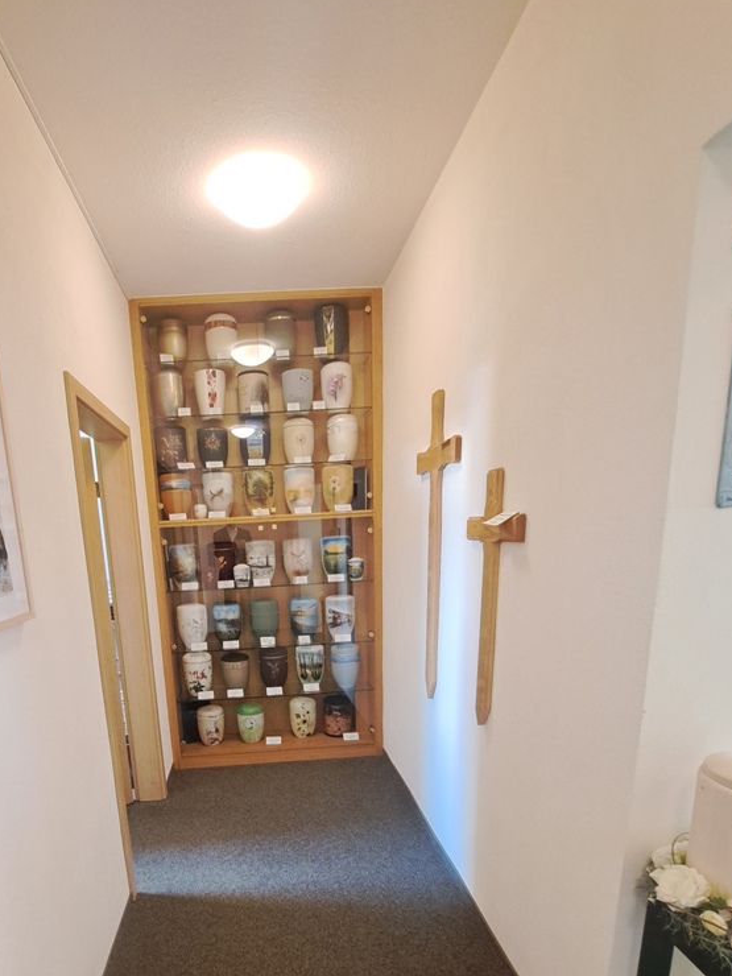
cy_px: 661
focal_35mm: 18
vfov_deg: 84.3
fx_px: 508
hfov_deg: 70.2
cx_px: 266
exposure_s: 1/25
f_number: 2.2
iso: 320
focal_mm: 1.74
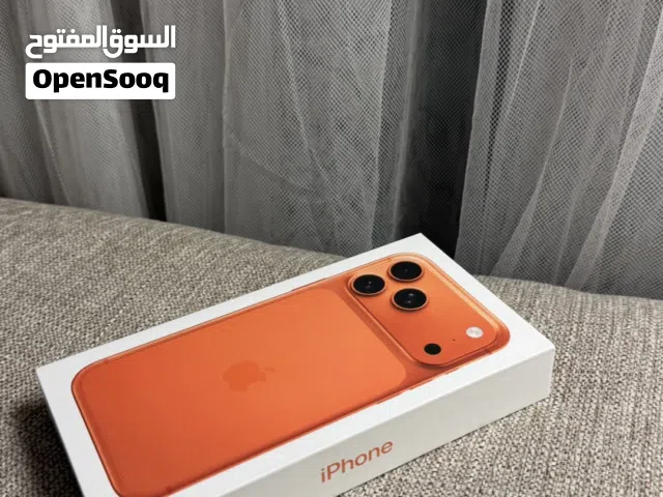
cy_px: 248
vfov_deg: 56.8
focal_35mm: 24
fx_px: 460
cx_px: 332
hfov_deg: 71.6
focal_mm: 6.76
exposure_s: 1/100
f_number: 1.78
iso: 125
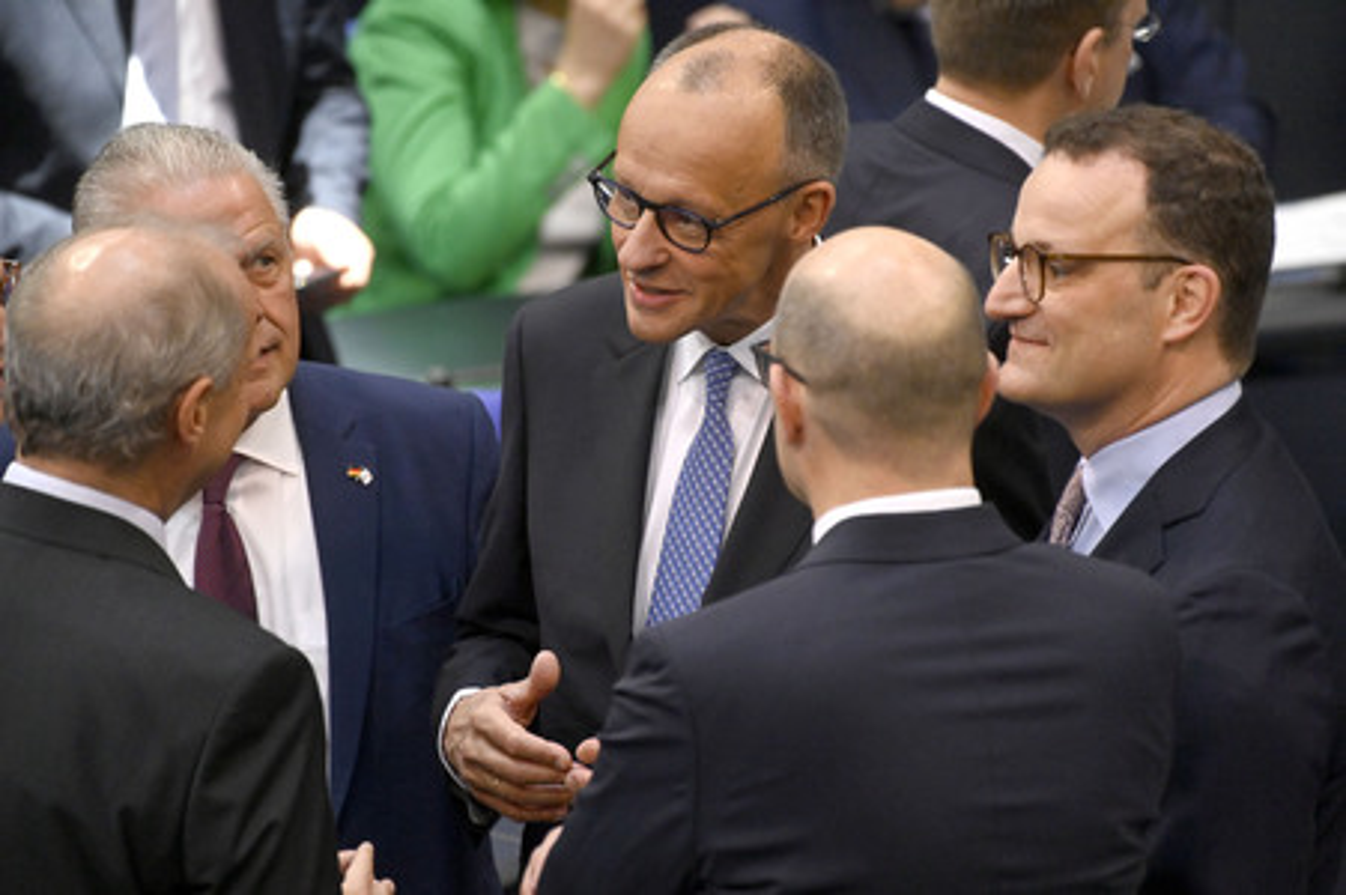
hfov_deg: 4.1
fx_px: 18680
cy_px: 448
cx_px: 673
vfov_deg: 2.7
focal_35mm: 500
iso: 8000
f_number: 5.6
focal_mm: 500
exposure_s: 1/500
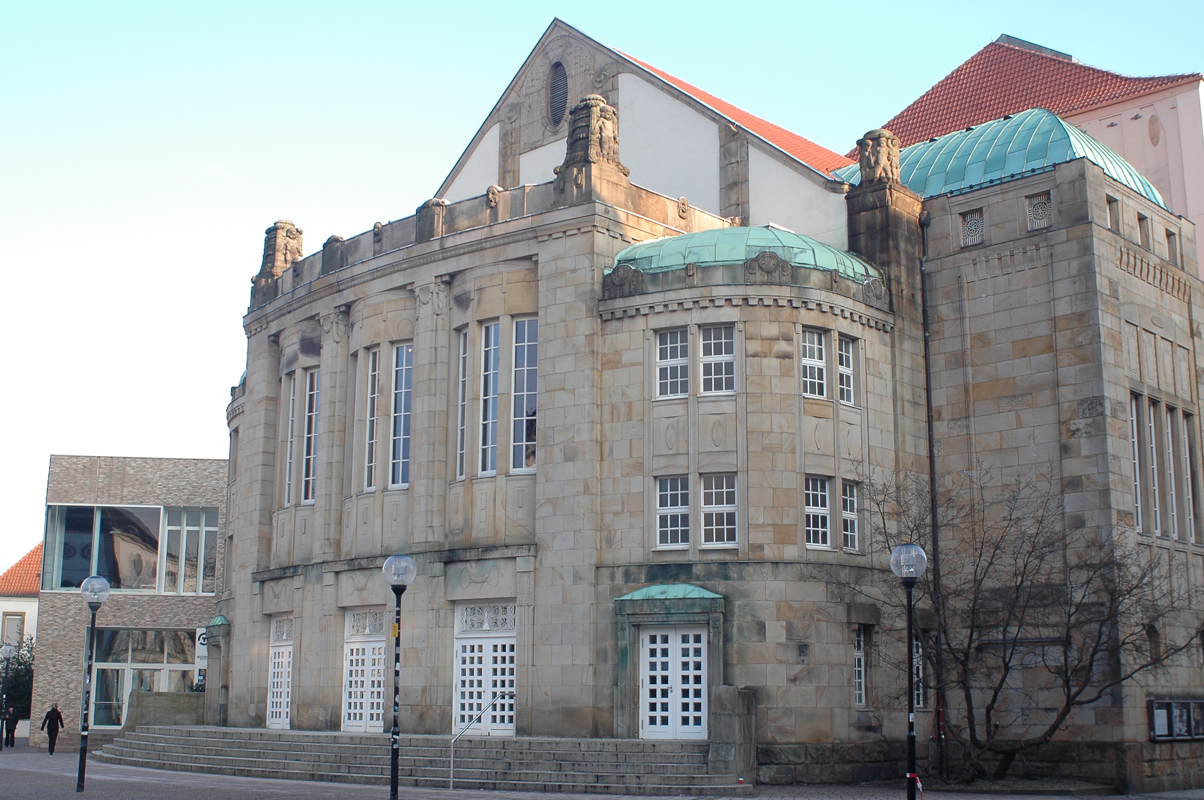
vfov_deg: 31.8
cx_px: 602
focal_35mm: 42
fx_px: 1403
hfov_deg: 46.4
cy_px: 400
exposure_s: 1/250
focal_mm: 28
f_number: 8
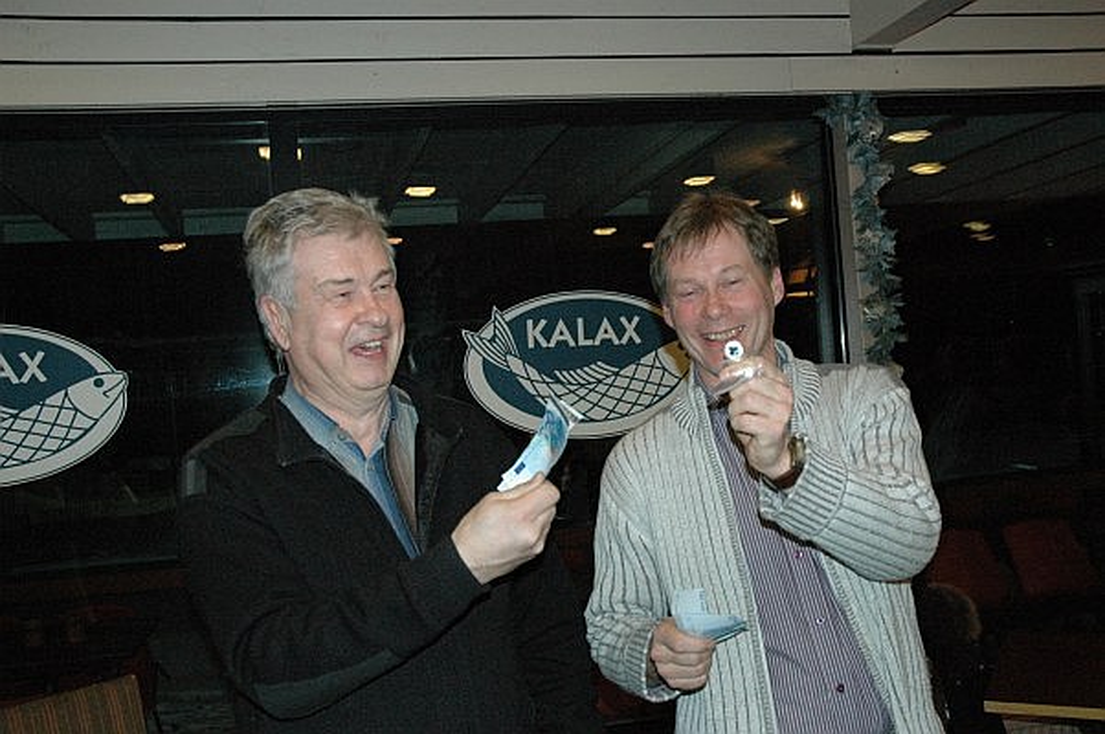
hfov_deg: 51.3
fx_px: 1150
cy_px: 367
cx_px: 552
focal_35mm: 38
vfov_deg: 35.4
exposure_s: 1/60
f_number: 5
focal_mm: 25
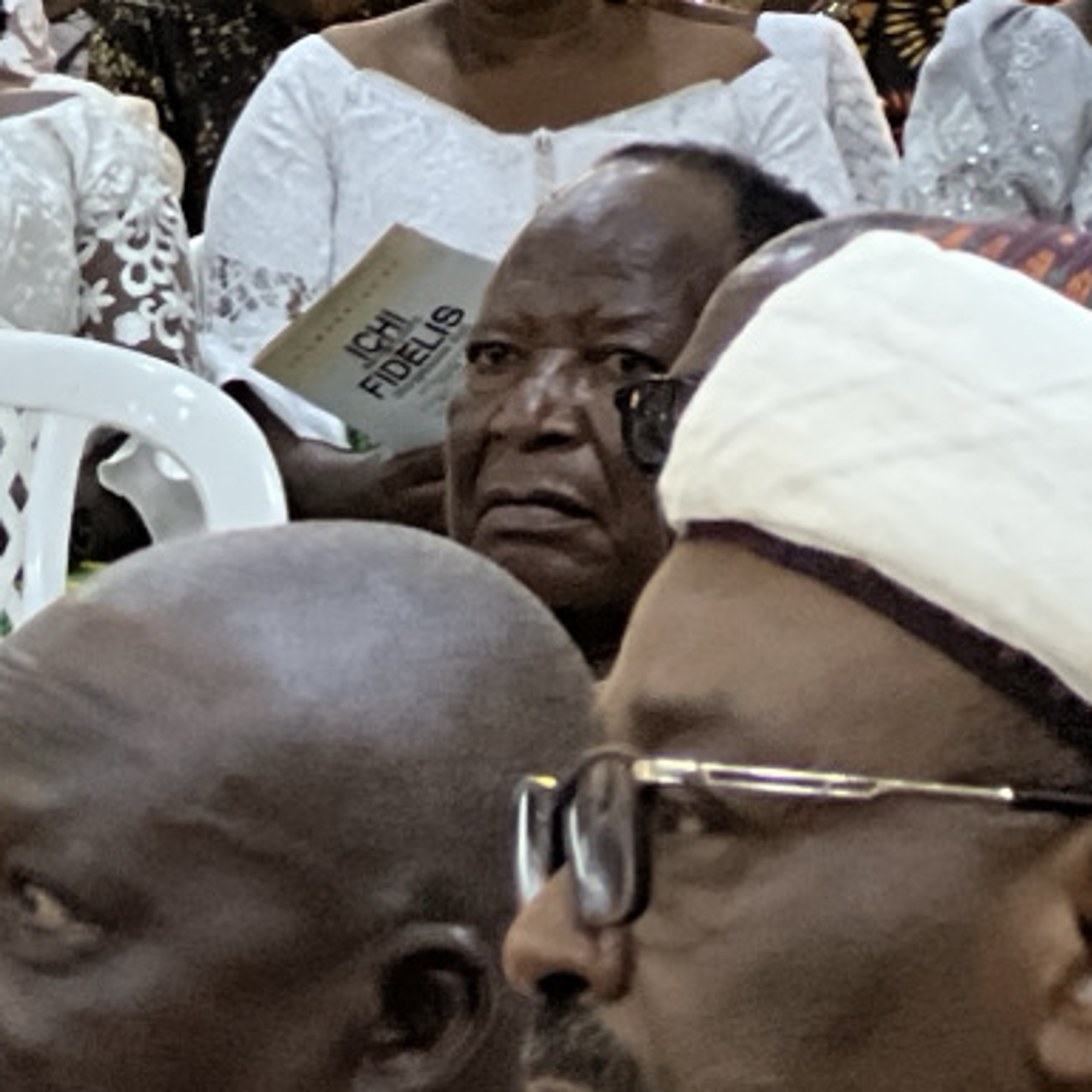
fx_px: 12634
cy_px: 1413
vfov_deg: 4.9
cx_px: -1327
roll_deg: -0.4
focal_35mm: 354
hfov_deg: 4.8
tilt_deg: -7.7
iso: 500
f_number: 2.8
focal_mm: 9
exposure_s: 1/46
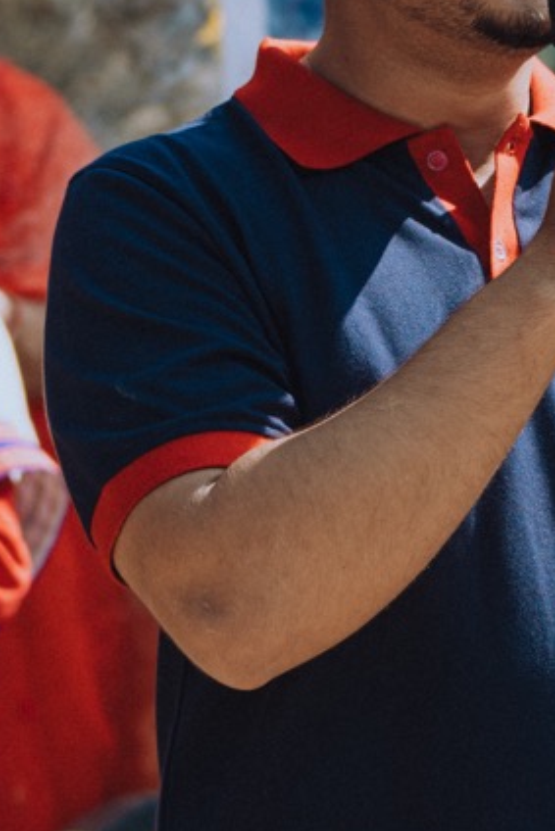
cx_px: 461
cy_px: 129
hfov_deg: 4.3
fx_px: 7463
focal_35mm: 323
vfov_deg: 6.4
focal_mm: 107
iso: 250
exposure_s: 1/640
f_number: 4.5
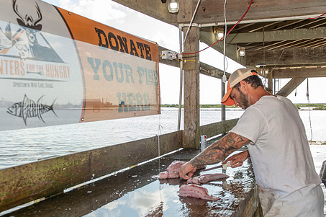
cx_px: 172
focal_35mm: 41
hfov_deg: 47.4
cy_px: 118
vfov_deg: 32.5
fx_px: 371
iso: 50
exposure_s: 1/250
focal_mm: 32
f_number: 5.6
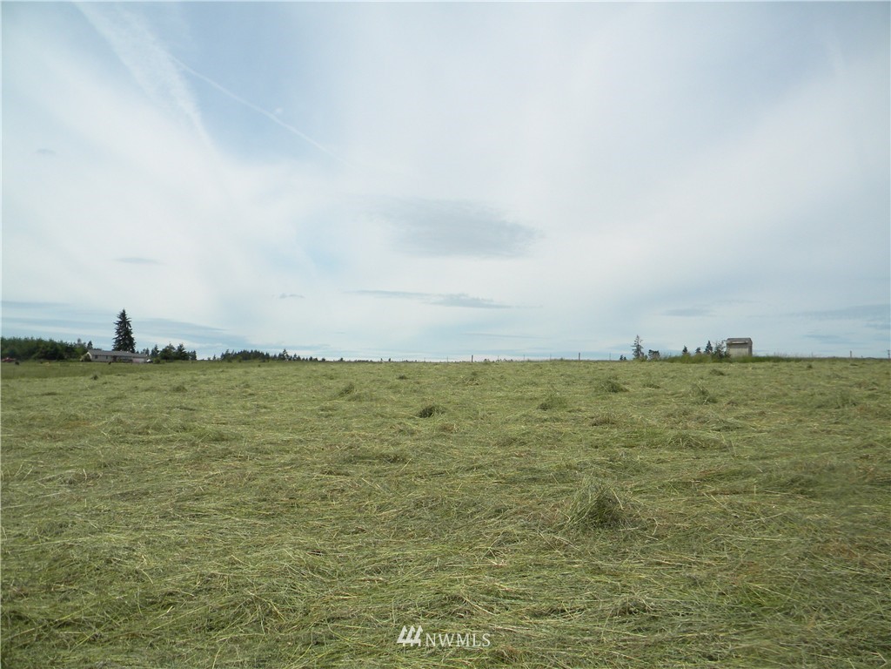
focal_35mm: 28
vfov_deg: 49.7
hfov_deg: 63.4
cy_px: 334
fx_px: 721
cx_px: 446
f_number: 7
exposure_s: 1/365
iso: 80
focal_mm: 5
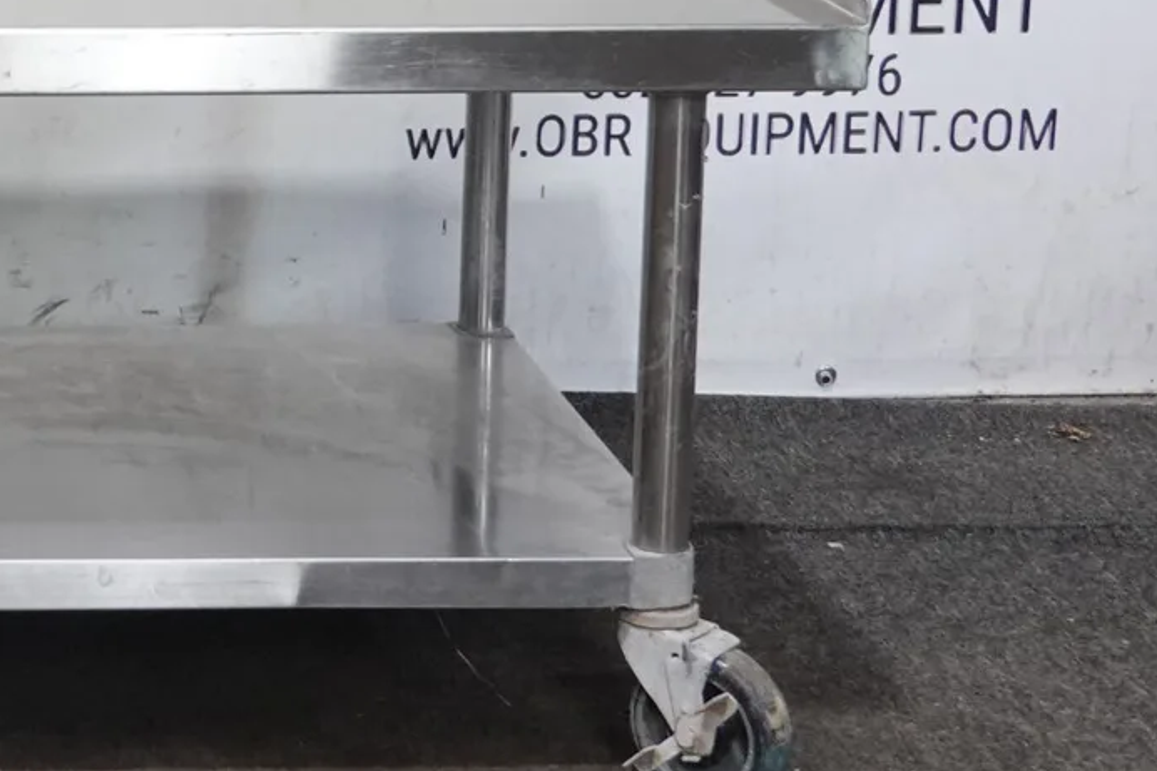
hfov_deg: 17.7
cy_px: -179
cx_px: -398
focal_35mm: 107
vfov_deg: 12.5
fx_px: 3438
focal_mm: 13.84
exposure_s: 1/40
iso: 800
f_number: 3.5
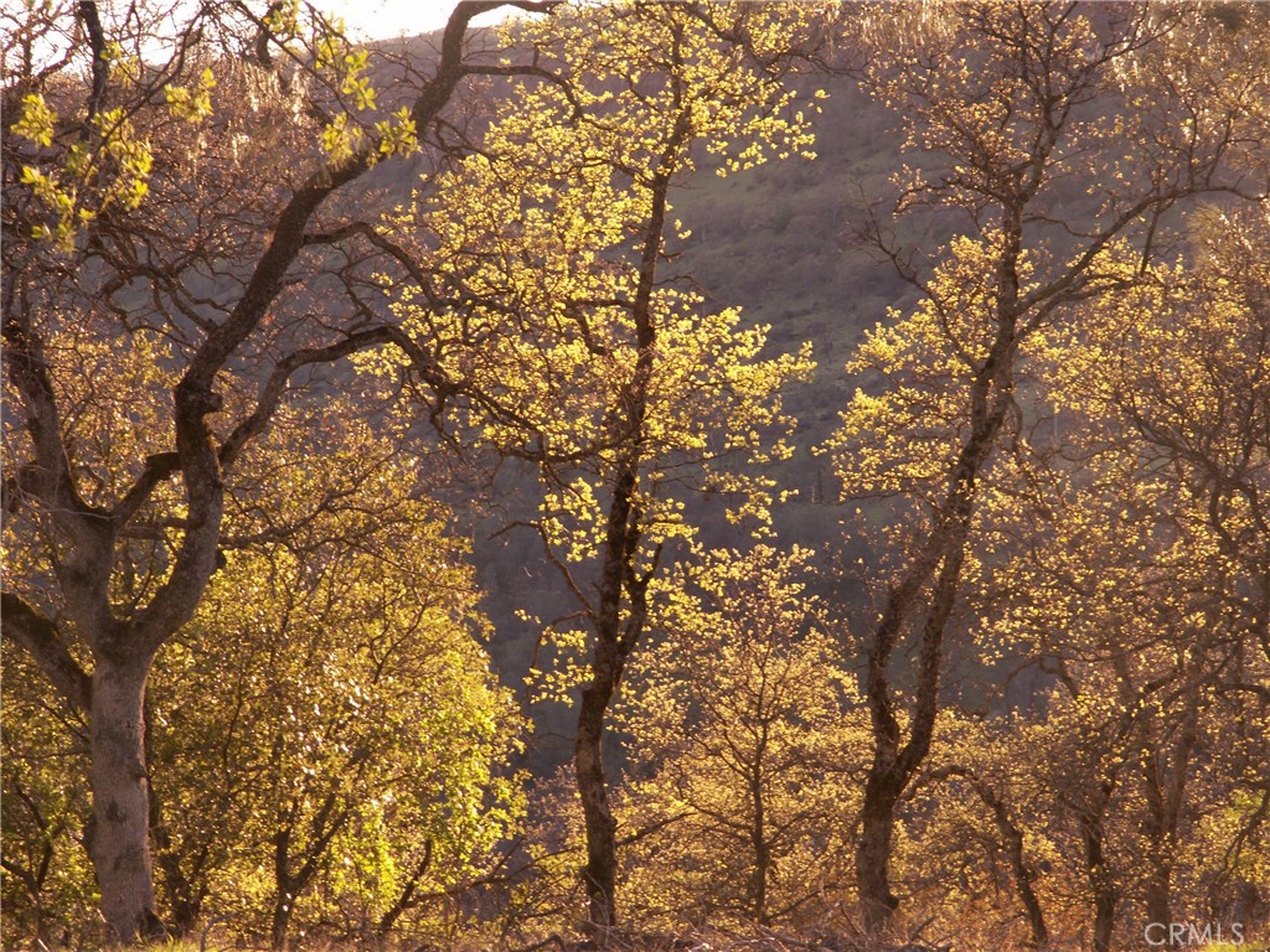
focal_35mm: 162
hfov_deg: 12.2
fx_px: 5943
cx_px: 635
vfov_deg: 9.2
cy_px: 476
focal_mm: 26.42
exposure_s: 1/60
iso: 50
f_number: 5
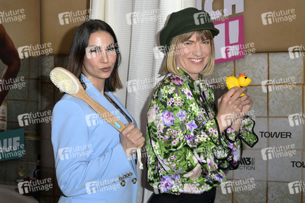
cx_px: 152
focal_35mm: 32
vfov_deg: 41.1
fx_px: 271
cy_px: 102
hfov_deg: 58.8
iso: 500
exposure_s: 1/250
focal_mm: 32
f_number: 5.6
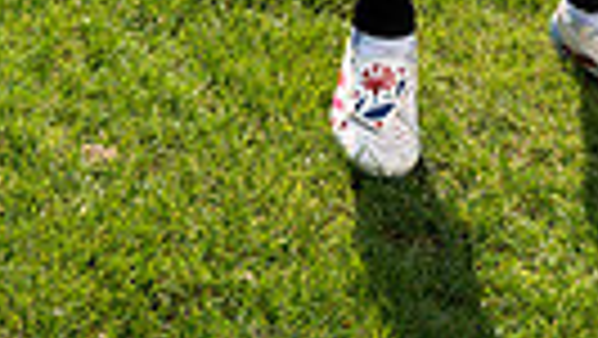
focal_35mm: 117
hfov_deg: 18.2
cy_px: -577
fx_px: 1856
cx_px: 432
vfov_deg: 9.0
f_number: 9
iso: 100
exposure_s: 1/200
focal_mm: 33
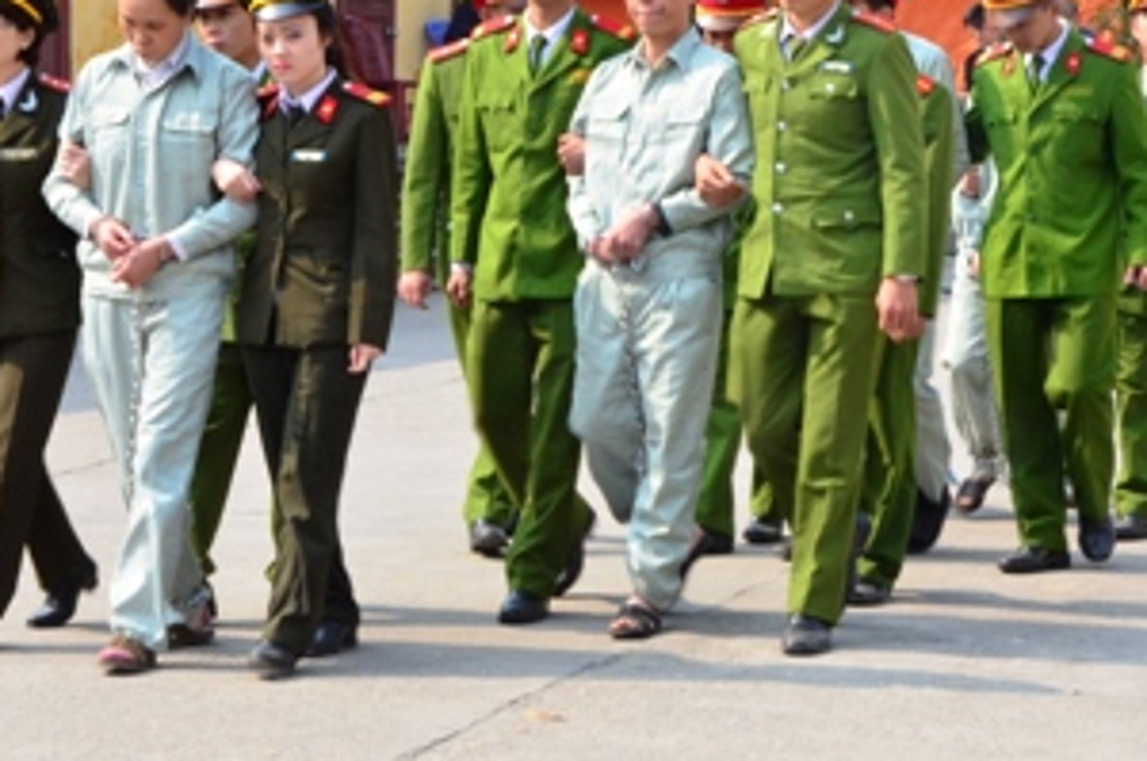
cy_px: 208
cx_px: 451
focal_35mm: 148
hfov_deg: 13.9
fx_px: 4708
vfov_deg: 9.2
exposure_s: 1/30
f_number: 25
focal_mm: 66
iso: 400
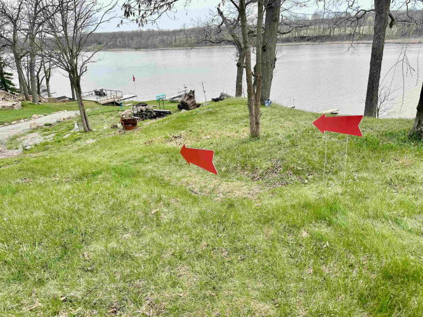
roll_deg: +4.2
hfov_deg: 71.6
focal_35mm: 24
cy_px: 158
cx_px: 212
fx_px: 293
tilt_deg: -21.9
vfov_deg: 56.8
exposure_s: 1/125
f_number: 1.78
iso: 50
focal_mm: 6.86
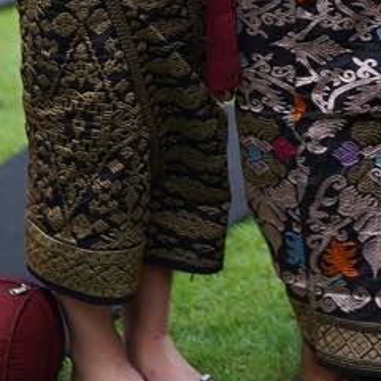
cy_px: -414
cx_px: 659
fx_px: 3524
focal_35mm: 283
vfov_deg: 6.0
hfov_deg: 6.1
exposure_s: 1/640
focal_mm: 50
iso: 250
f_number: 1.2
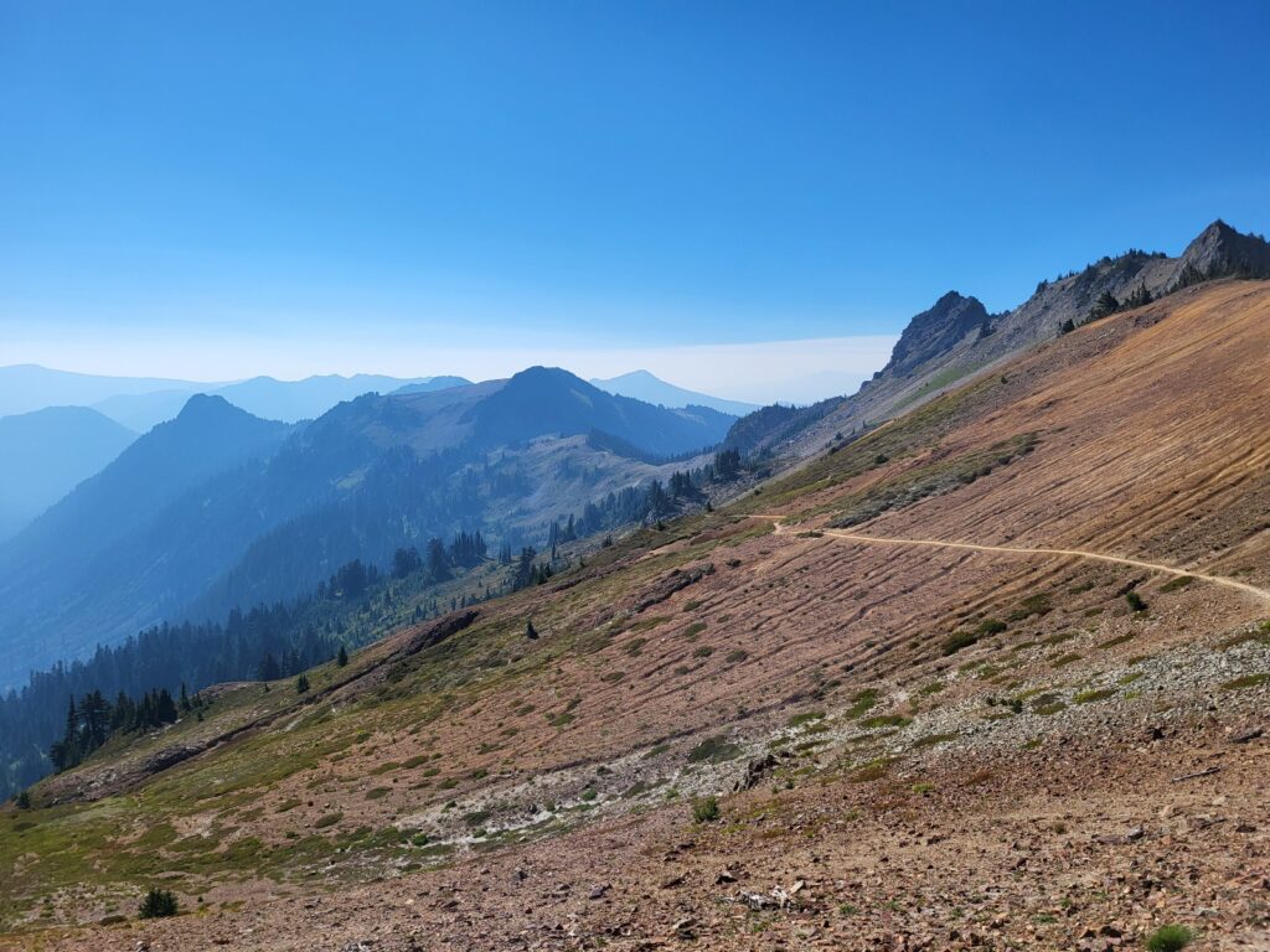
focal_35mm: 26
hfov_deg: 67.3
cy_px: 476
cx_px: 635
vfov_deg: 53.1
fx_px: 954
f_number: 1.8
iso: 40
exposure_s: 1/5000
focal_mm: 5.4
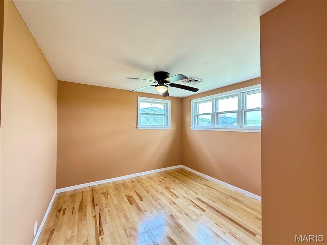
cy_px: 122
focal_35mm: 14
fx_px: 132
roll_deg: -0.6
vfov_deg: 85.7
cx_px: 164
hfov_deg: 102.1
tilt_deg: +0.4
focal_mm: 2.22
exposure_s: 1/60
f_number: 2.2
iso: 500
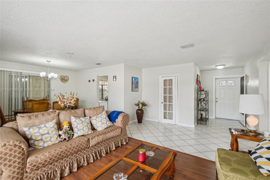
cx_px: 135
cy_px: 90
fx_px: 112
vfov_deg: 77.3
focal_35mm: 15
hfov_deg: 100.4
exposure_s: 1/80
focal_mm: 10
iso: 1250
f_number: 7.1
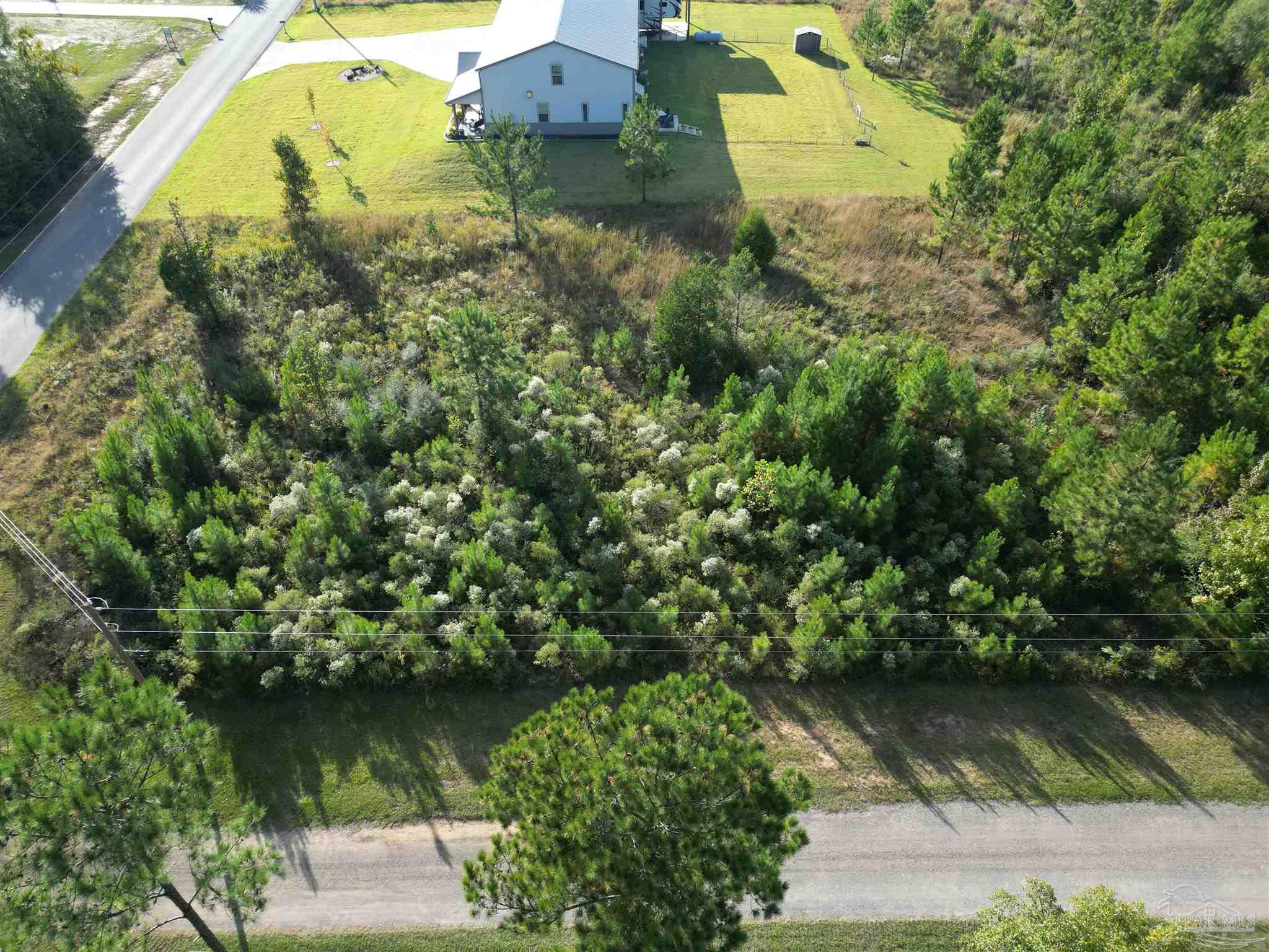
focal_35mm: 24
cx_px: 634
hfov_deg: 71.6
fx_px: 880
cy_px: 476
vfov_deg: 56.8
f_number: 1.7
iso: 110
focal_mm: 6.72
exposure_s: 1/725
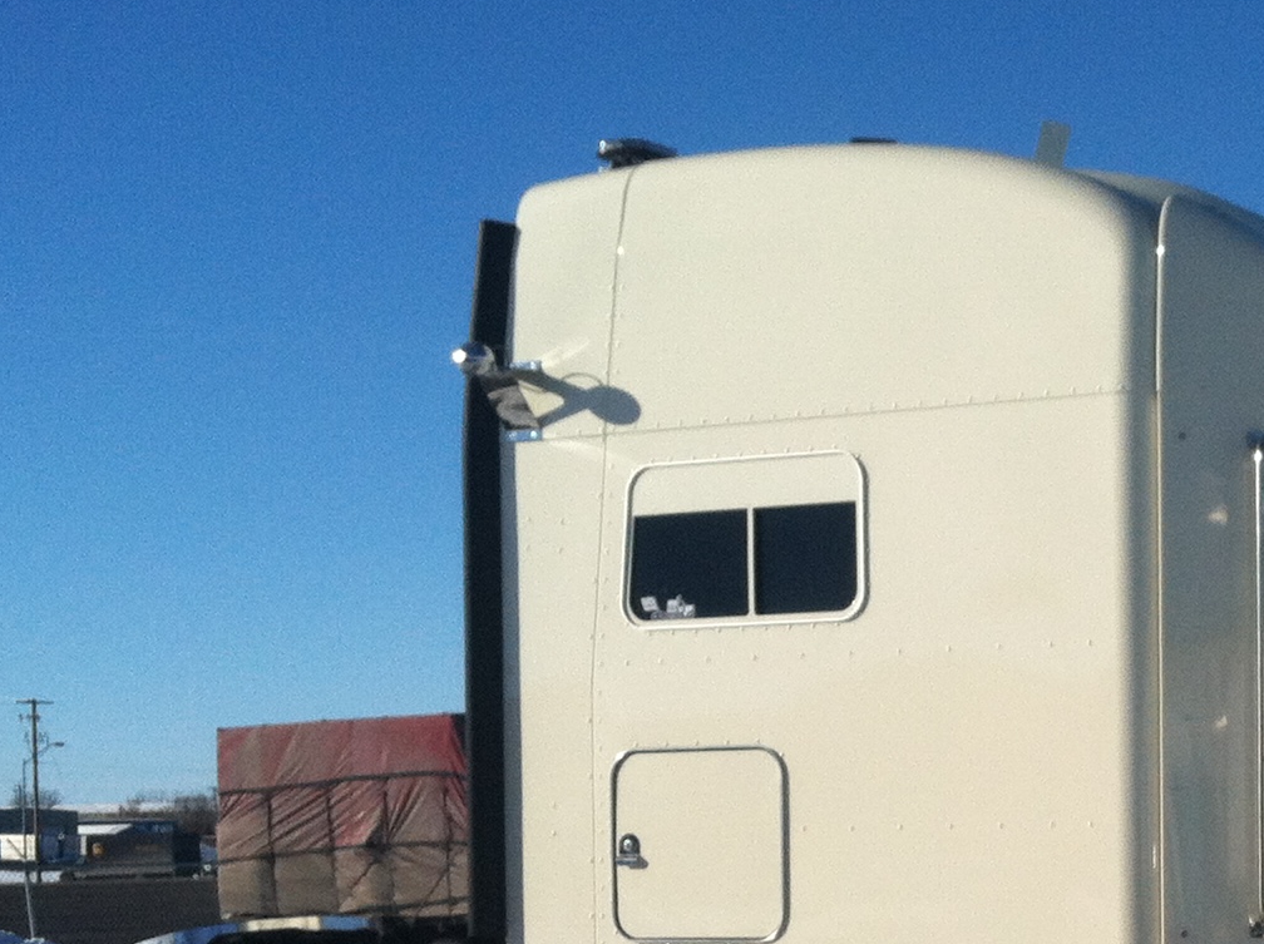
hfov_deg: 21.1
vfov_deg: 16.1
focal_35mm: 90
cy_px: 914
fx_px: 3282
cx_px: 1259
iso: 80
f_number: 2.8
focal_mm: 3.85
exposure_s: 1/2727
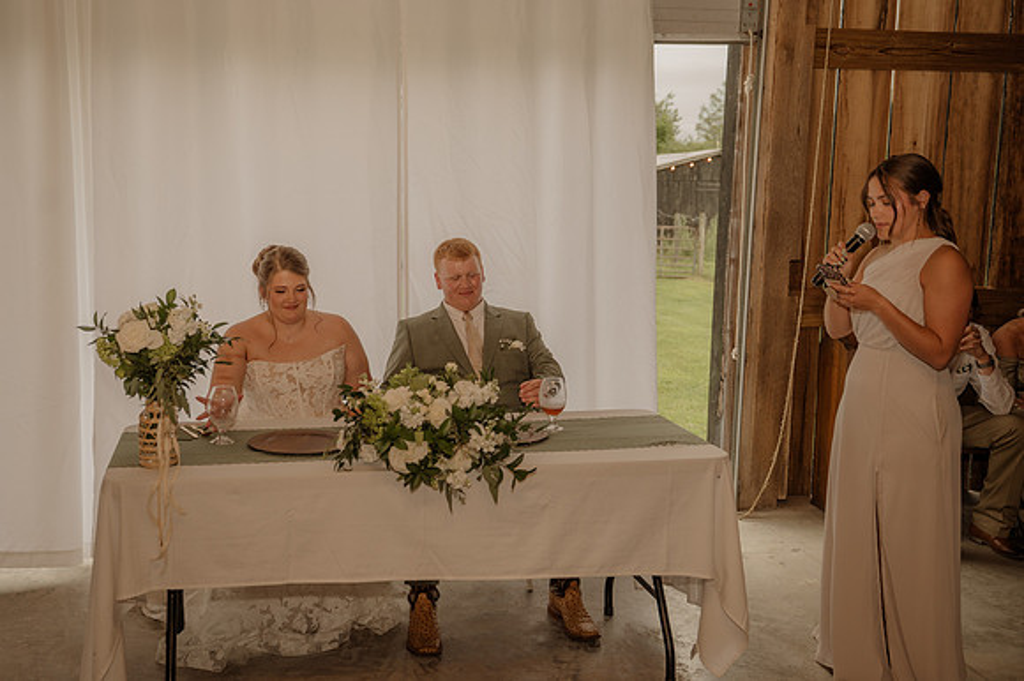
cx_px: 469
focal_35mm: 41
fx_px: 1153
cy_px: 316
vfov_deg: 32.9
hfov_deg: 47.8
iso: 500
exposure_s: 1/160
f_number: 3.2
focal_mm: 37
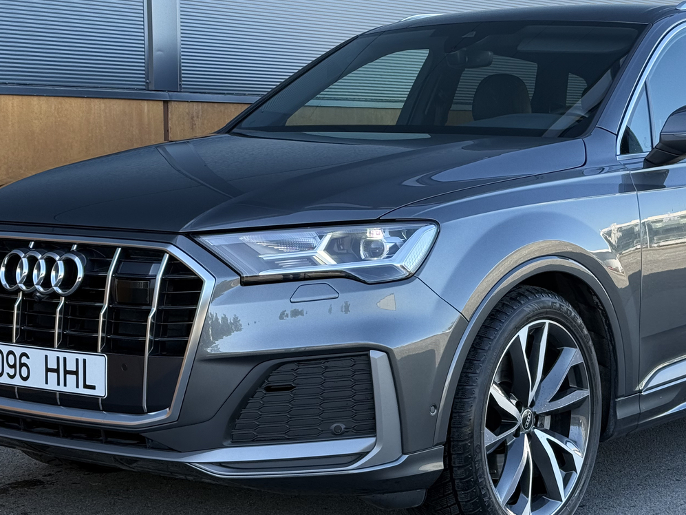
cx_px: 438
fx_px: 1526
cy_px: 269
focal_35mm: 77
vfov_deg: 19.1
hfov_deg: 25.2
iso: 100
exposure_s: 1/519
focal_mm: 6.76
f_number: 1.78
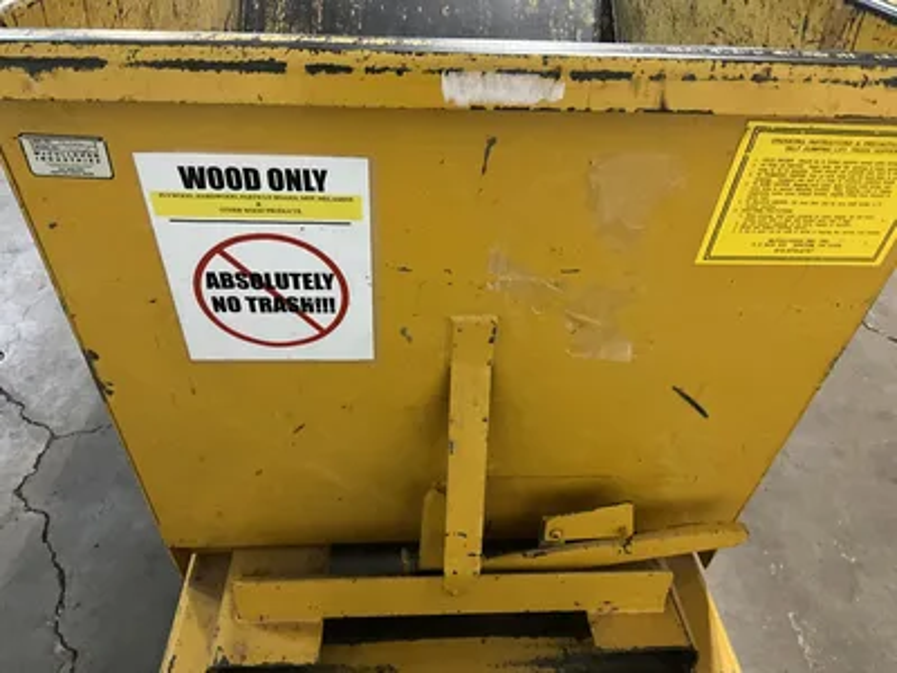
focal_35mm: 29
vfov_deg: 48.2
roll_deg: -2.9
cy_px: 336
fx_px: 751
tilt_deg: -35.7
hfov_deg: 61.7
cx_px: 448
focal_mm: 3
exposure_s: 1/30
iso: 320
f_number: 1.8
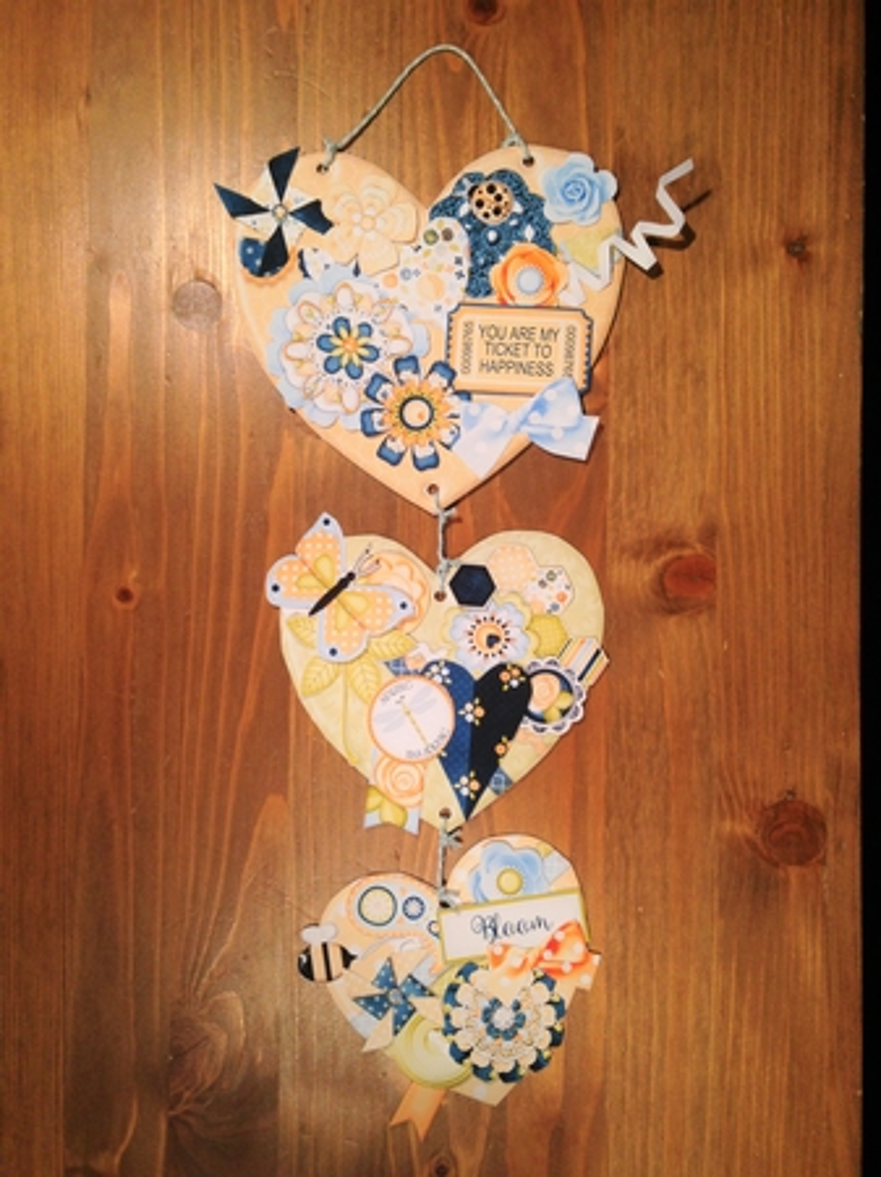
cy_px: 588
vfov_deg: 55.4
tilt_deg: -86.7
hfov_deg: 42.9
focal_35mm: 33
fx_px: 1121
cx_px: 440
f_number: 2.4
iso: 80
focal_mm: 4.12
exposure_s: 1/20
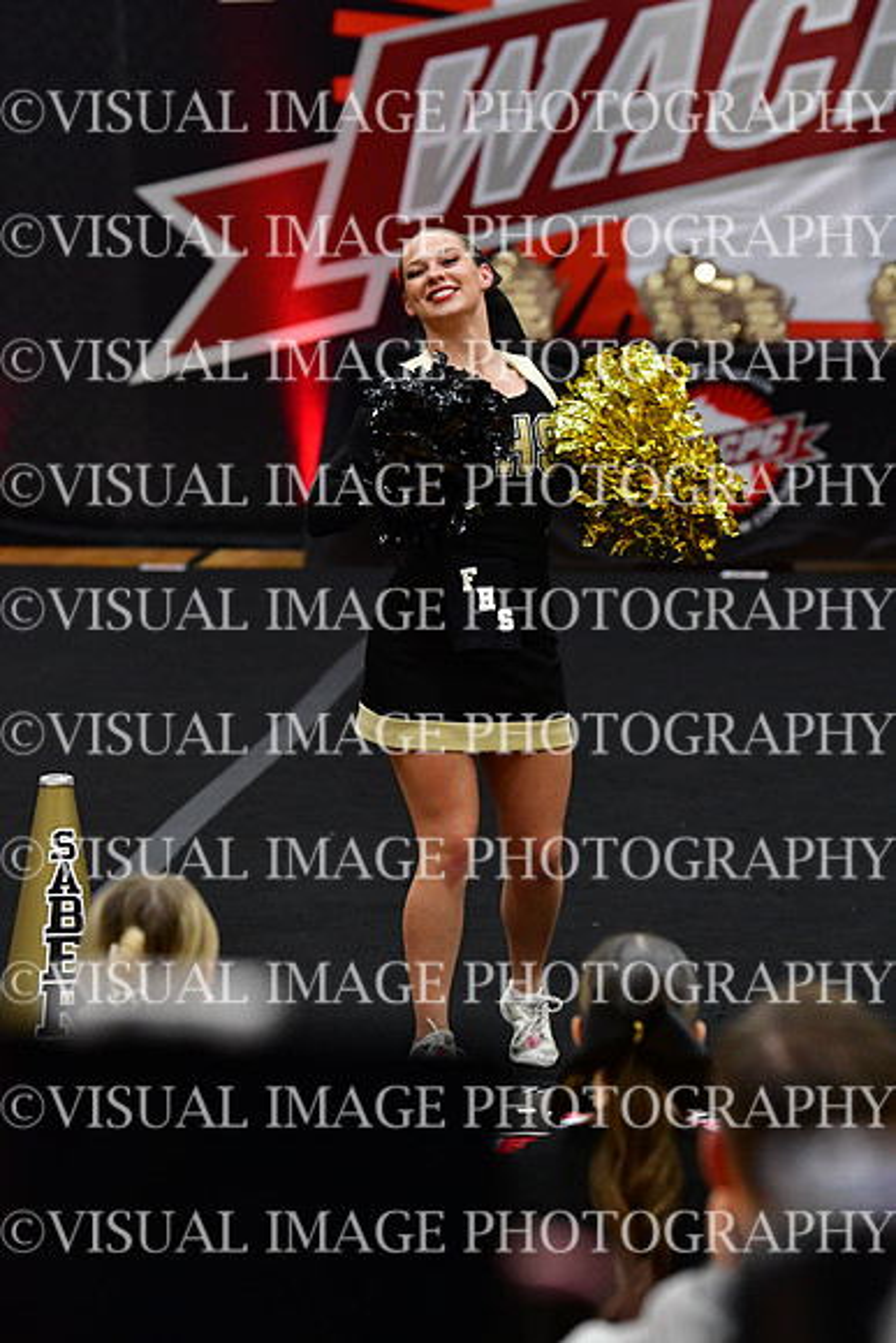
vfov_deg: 10.2
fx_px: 7536
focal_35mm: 202
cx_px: 448
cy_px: 672
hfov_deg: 6.8
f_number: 4
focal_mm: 135
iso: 4000
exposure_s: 1/500
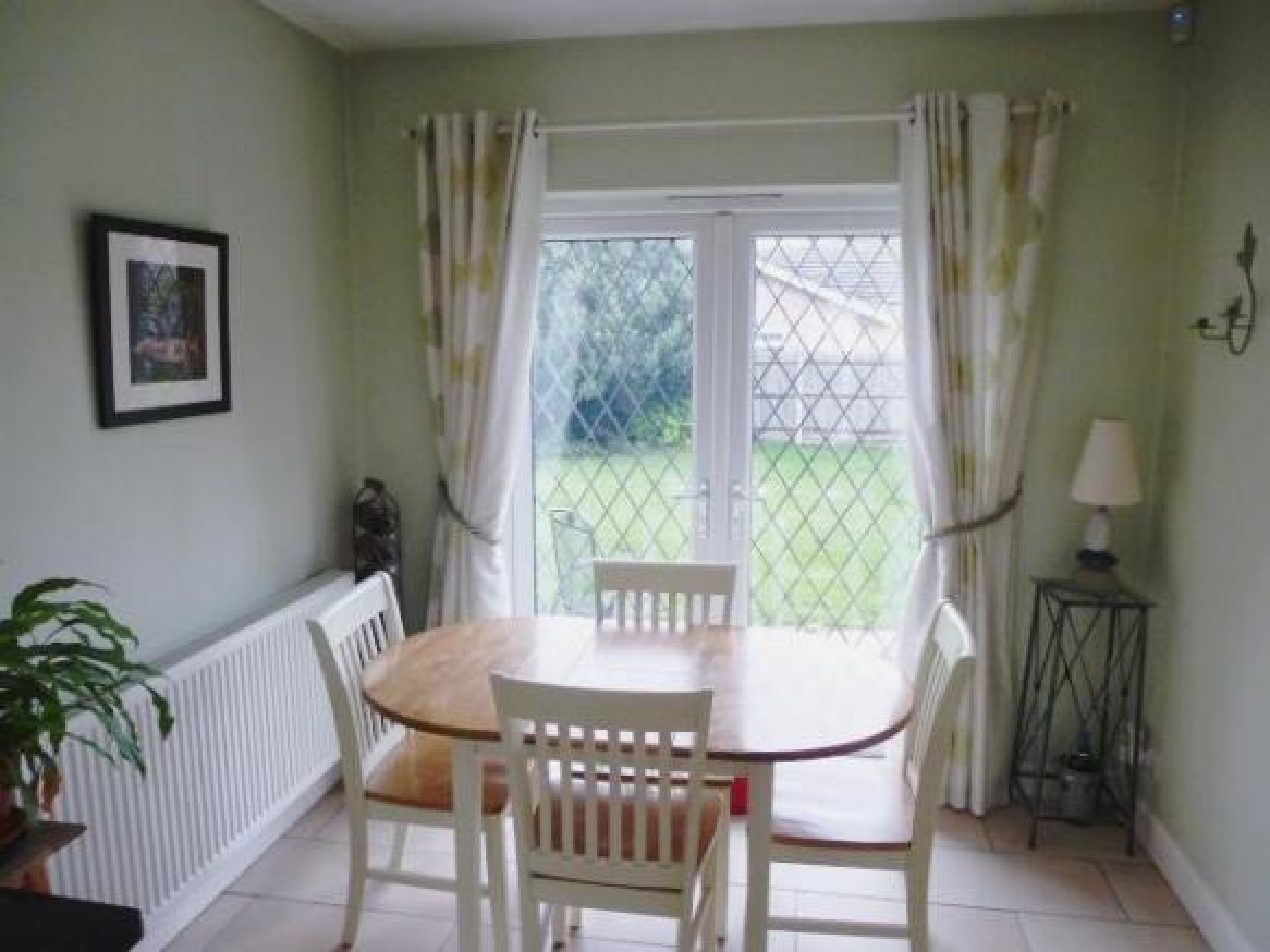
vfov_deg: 56.8
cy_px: 476
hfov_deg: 71.6
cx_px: 635
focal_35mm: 24
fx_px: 880
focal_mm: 4.3
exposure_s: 1/60
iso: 250
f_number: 3.3
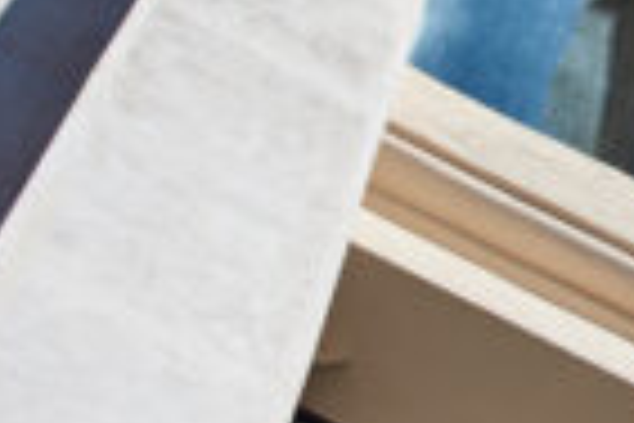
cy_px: -74
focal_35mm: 174
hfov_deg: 11.6
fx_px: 3064
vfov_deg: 7.8
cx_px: 728
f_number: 8
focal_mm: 35
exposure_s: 1/800
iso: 100
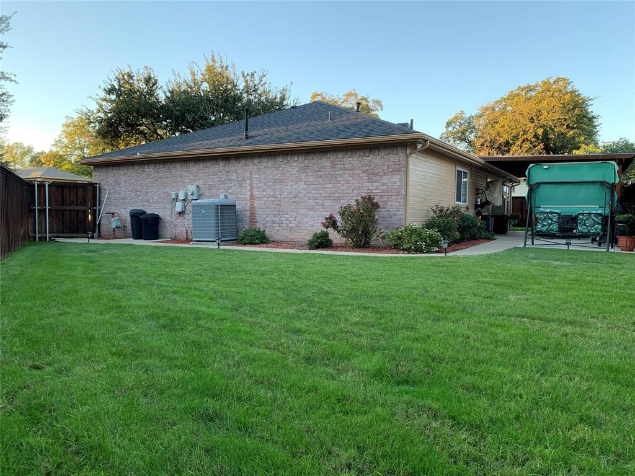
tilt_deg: -2.4
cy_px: 238
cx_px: 318
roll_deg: -0.3
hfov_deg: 67.3
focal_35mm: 26
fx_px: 477
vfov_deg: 53.1
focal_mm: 4.25
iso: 25
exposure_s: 1/122
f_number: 1.8
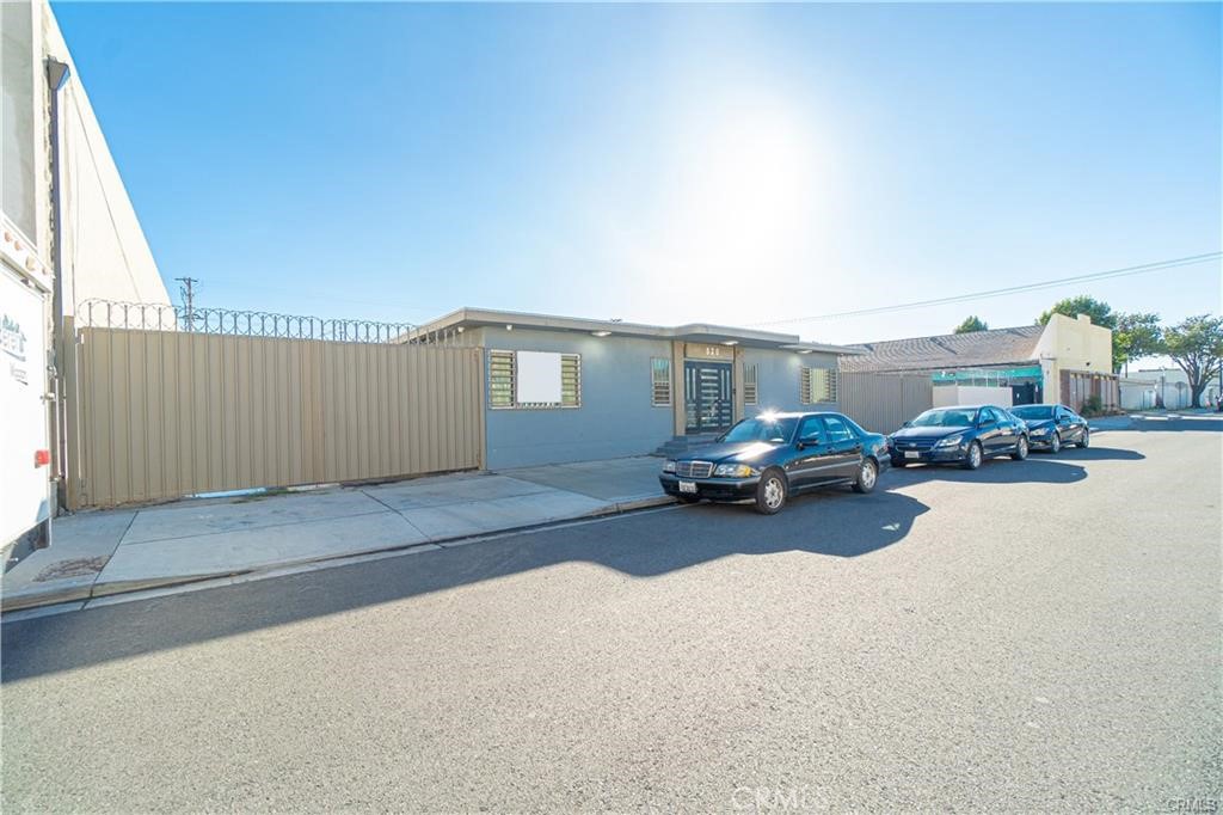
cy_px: 408
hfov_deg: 100.4
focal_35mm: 15
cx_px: 612
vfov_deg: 77.3
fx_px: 509
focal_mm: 10
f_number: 7.1
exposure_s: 1/400
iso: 320
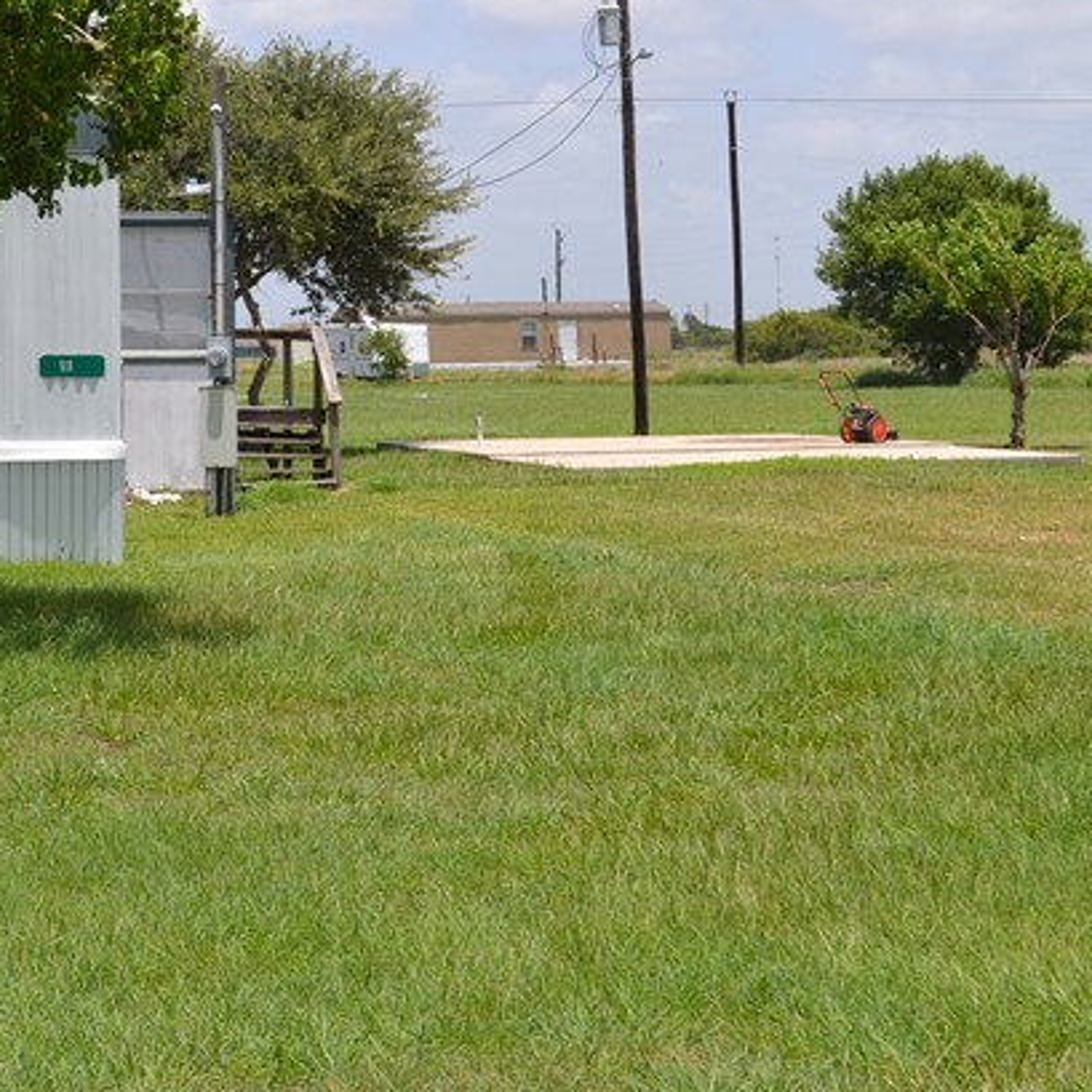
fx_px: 3141
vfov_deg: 19.4
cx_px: -64
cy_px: 158
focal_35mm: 88
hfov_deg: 19.0
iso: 100
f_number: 8
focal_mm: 26
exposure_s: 1/250
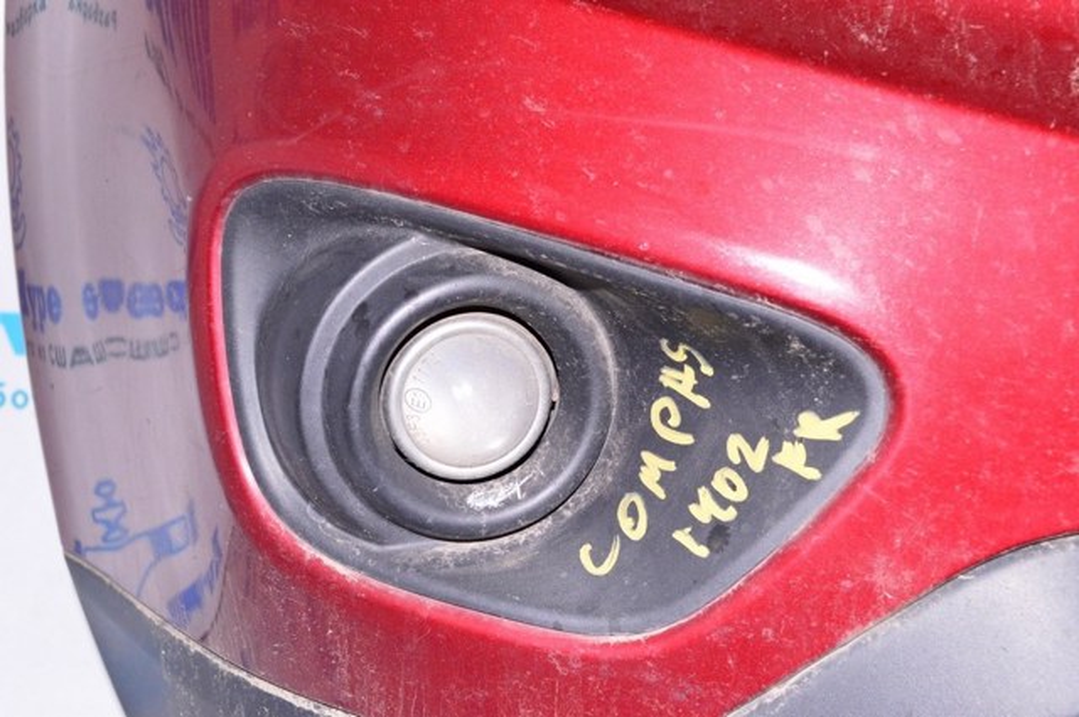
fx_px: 1347
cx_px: 540
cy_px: 358
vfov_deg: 29.8
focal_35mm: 45
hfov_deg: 43.7
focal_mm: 30
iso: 1600
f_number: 8
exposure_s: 1/160
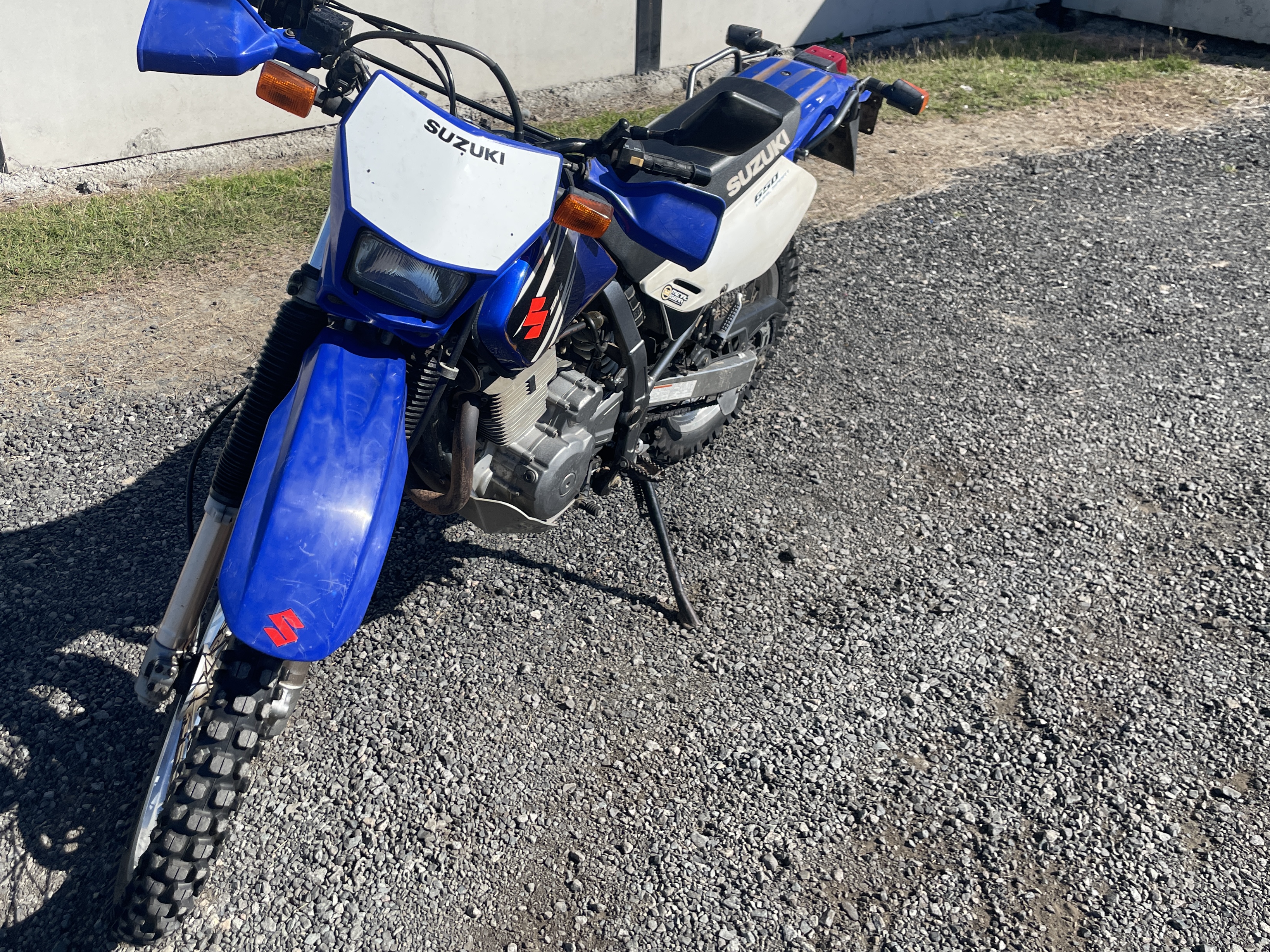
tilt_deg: -27.4
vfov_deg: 44.0
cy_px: 401
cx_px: 514
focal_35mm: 32
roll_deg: +1.1
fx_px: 1174
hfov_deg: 56.4
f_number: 1.6
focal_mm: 4.2
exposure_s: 1/3610
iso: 32
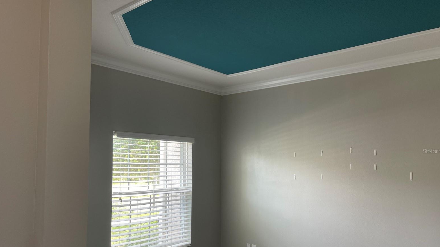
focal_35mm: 28
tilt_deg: +1.4
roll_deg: +0.0
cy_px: 151
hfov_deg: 67.9
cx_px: 223
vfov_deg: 41.3
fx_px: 327
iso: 80
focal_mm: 5.1
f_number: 1.6
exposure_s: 1/60
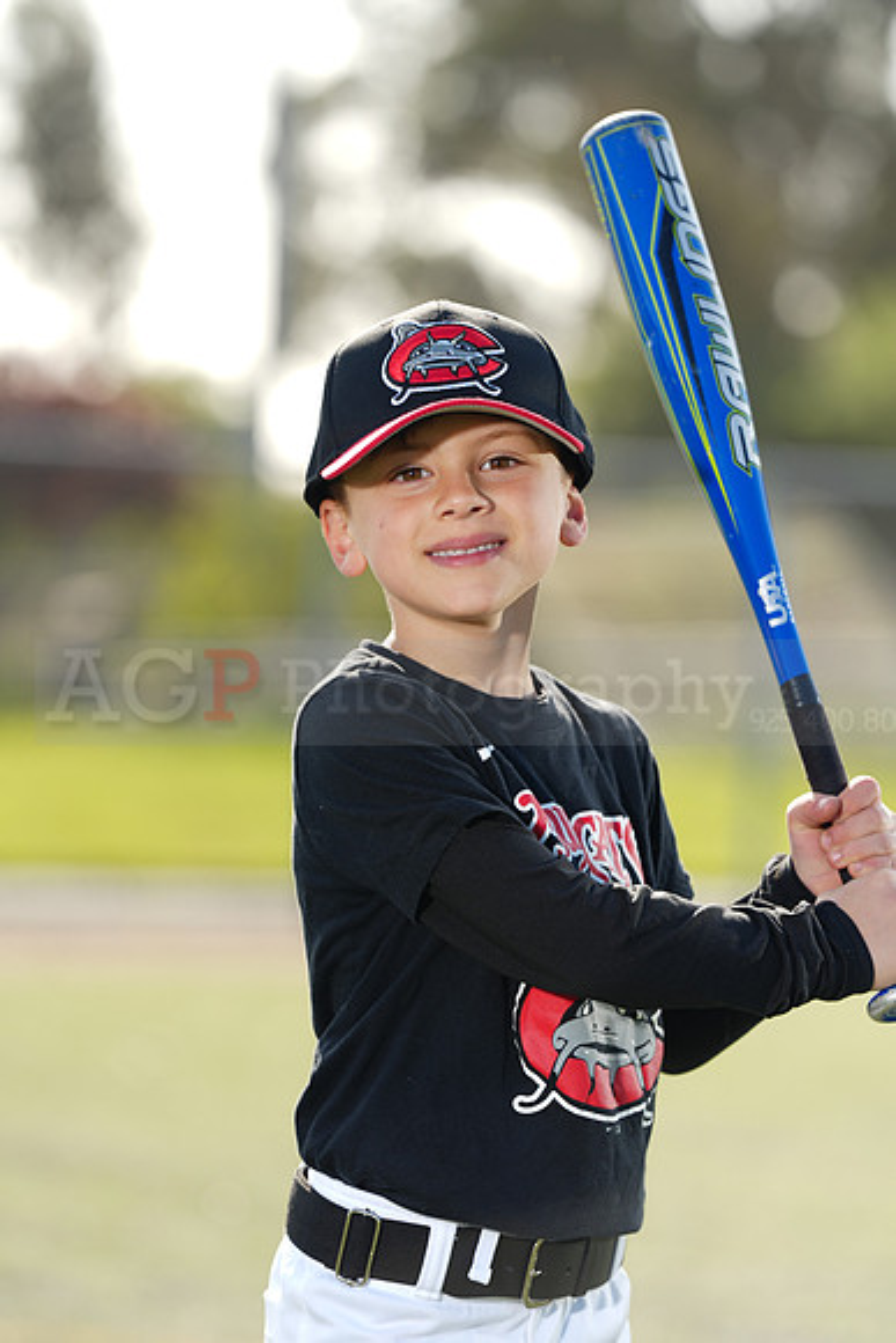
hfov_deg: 7.3
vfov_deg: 11.0
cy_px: 672
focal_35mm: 187
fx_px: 6977
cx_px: 448
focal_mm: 187
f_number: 4.5
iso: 64
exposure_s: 1/250
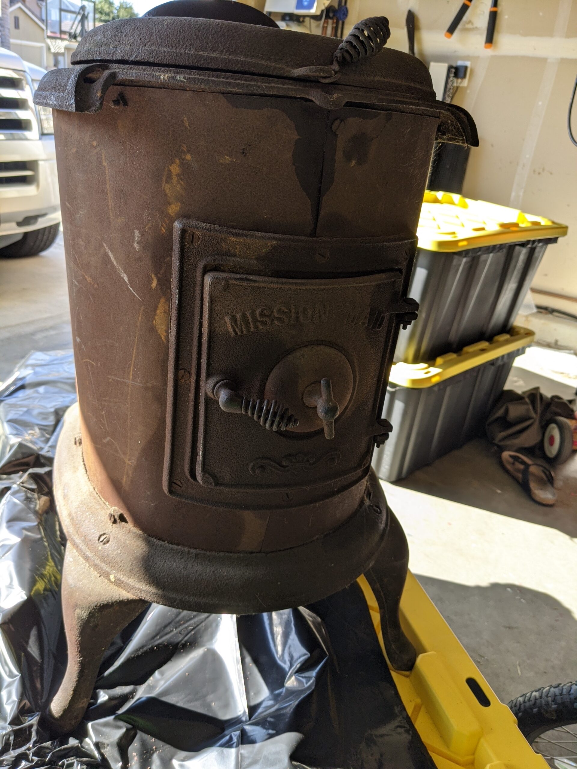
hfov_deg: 51.4
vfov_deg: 65.3
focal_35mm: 27
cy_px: 384
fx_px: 600
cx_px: 288
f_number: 1.73
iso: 43
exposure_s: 1/350
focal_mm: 4.38
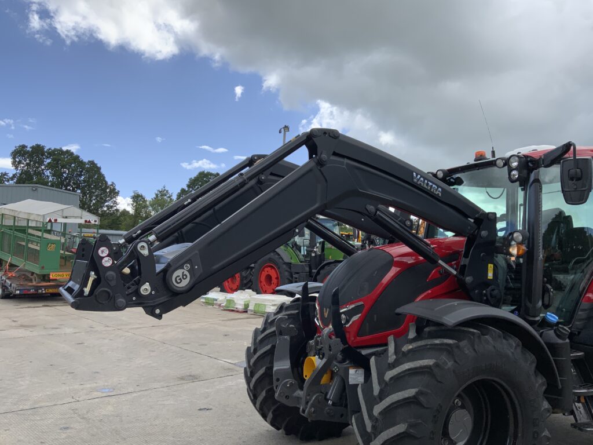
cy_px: 222
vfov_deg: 48.2
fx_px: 497
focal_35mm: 29
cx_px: 296
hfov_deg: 61.7
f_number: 1.8
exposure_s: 1/1451
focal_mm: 3
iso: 16
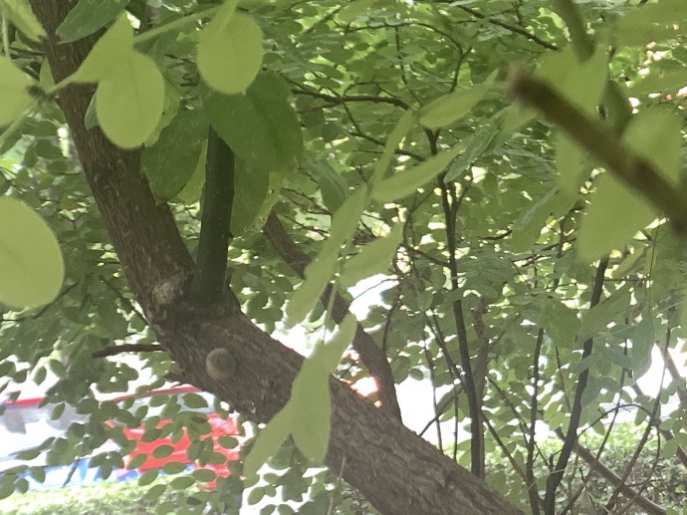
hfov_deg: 23.9
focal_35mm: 76
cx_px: 776
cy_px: -103
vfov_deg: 18.4
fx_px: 1508
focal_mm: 4.25
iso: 80
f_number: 1.8
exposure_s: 1/121
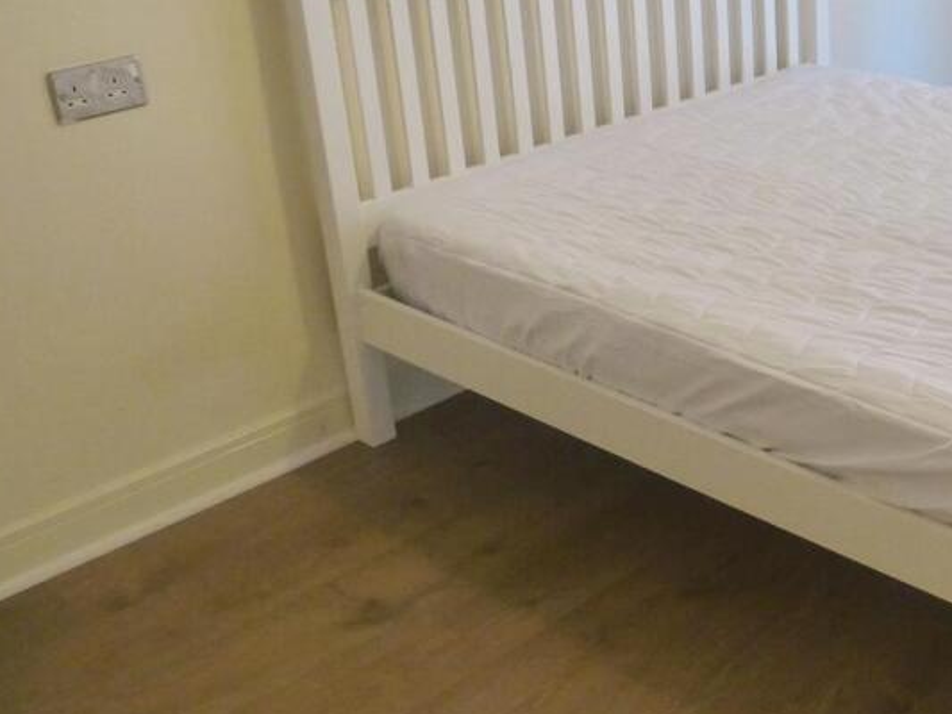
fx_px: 1320
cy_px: 239
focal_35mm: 48
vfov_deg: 30.1
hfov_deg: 36.5
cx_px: 900
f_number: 3.3
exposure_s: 1/25
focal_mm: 4.3
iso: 400
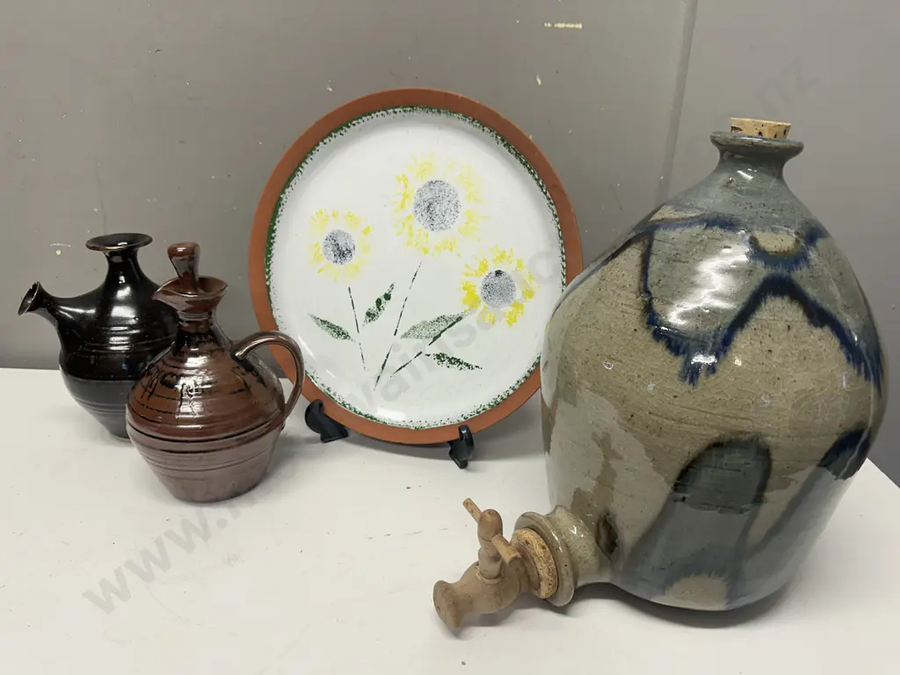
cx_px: 450
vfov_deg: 56.8
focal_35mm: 24
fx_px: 624
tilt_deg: -21.4
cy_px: 338
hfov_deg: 71.6
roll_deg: -2.1
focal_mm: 6.86
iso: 100
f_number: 1.78
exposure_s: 1/100
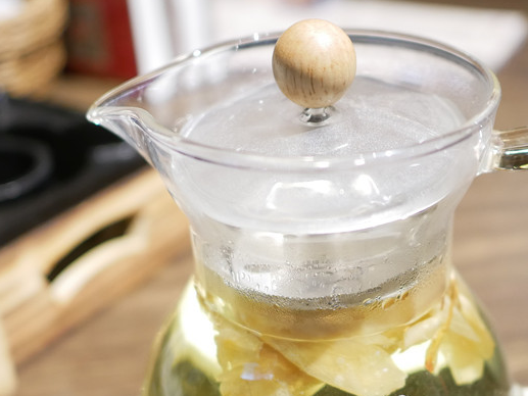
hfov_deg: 33.1
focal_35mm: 58
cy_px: 336
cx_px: 320
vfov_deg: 24.7
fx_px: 885
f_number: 1.7
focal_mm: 15
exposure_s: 1/60
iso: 640
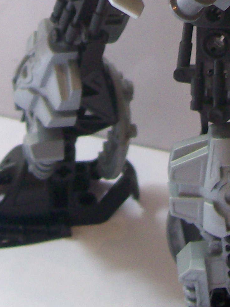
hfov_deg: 13.0
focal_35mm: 114
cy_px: -159
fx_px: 1009
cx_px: 166
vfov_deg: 15.8
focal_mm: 6
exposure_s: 1/32
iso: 115
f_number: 2.7
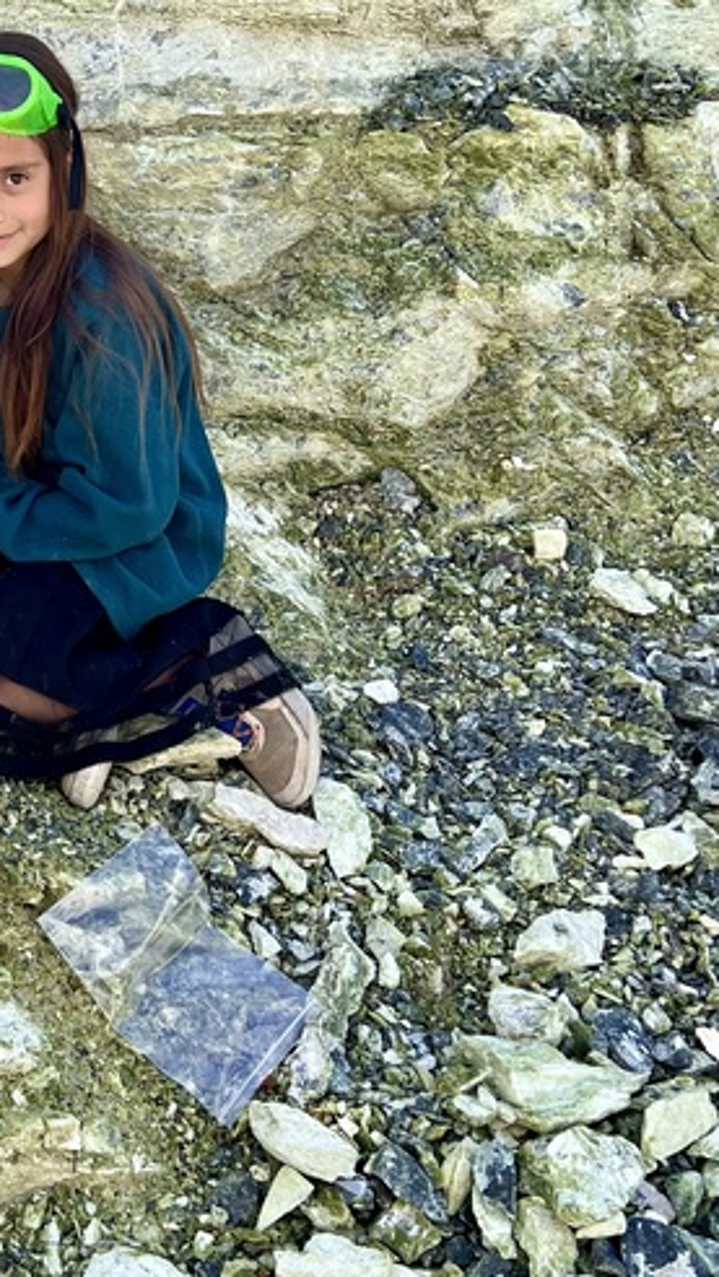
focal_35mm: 59
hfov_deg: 19.8
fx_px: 1998
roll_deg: +2.2
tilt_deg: -18.7
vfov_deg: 35.3
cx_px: 5
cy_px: 517
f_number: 1.5
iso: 50
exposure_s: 1/1808
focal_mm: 5.7
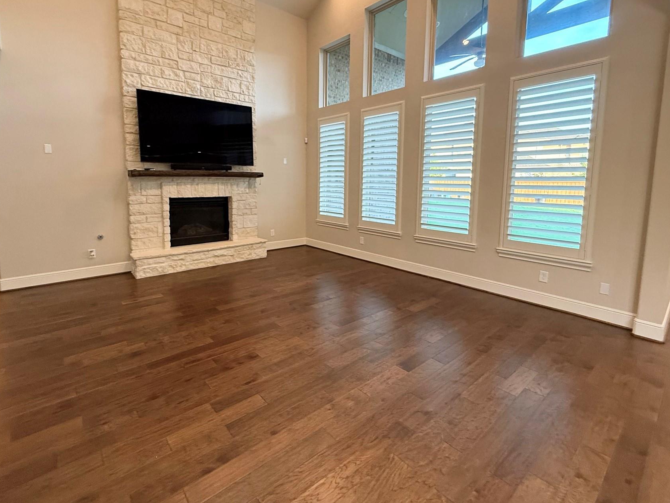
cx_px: 319
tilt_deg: -5.2
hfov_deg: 91.0
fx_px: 329
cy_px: 213
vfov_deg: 74.3
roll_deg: -1.2
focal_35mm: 17
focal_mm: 2.22
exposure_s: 1/60
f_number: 2.2
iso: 250
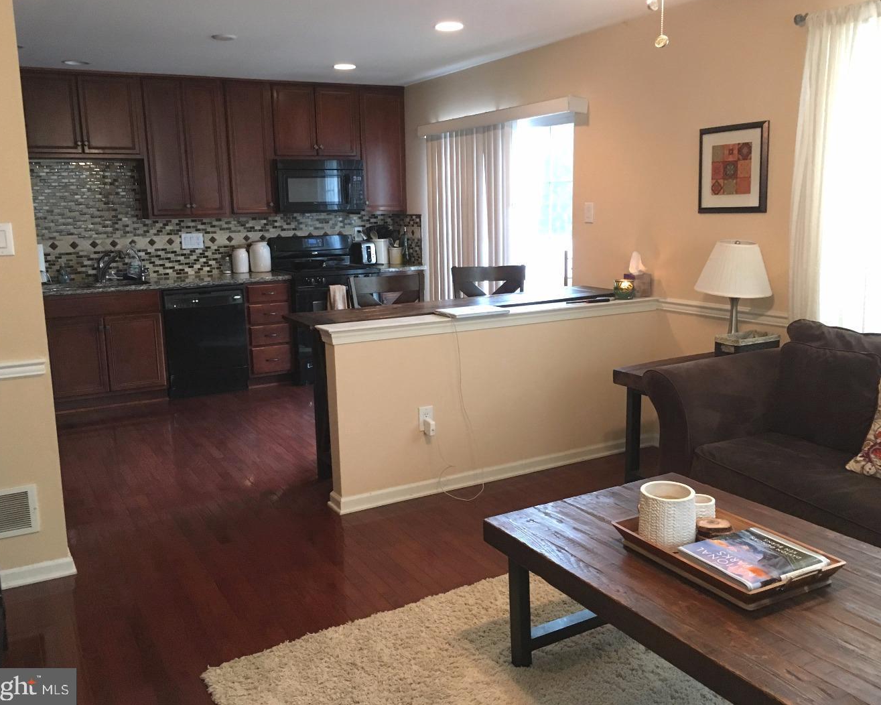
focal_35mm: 31
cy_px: 345
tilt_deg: -11.7
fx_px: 808
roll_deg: +1.4
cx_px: 442
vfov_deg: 47.1
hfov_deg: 57.2
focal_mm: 4.15
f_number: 2.2
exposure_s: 1/30
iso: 200
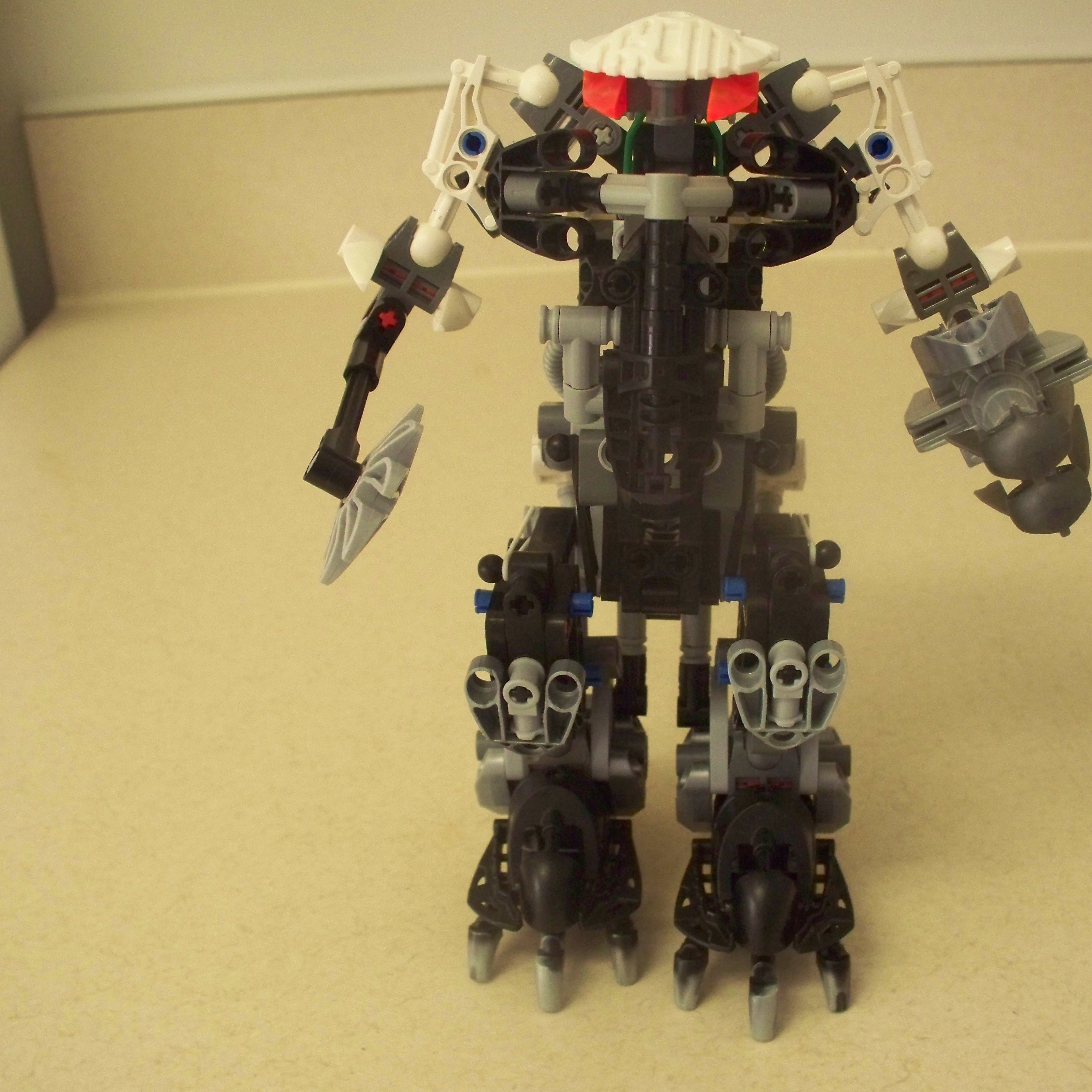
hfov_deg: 40.0
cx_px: 583
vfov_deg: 40.0
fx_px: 1499
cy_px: 548
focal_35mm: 42
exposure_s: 1/30
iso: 400
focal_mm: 7.54
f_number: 2.8
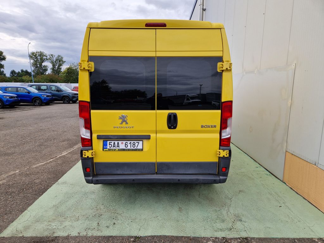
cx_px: 162
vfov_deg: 58.9
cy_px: 122
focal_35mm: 23
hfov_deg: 73.9
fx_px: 215
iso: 50
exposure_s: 1/856
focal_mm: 5.4
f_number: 1.8
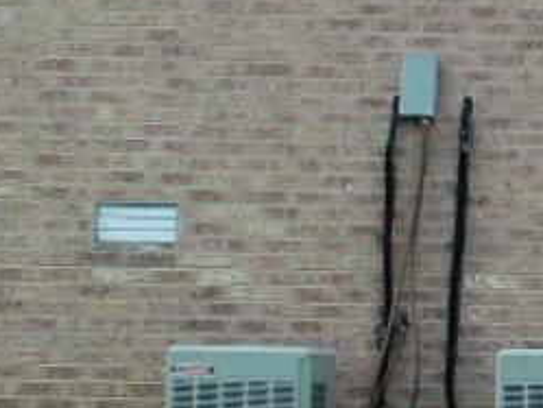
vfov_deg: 10.0
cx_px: 1103
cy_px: 253
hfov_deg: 11.8
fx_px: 2338
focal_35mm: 149
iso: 80
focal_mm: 5.2
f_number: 3.4
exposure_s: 1/160
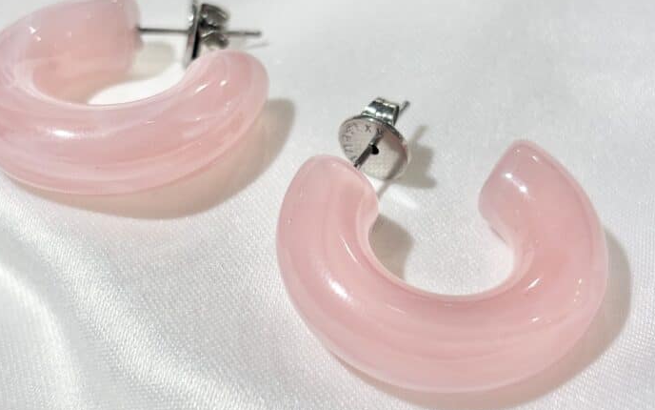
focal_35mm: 82
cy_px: 233
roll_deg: -0.4
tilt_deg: -32.7
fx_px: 1464
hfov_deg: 25.2
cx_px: 300
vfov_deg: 15.9
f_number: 1.6
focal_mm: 5.96
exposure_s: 1/316
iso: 32
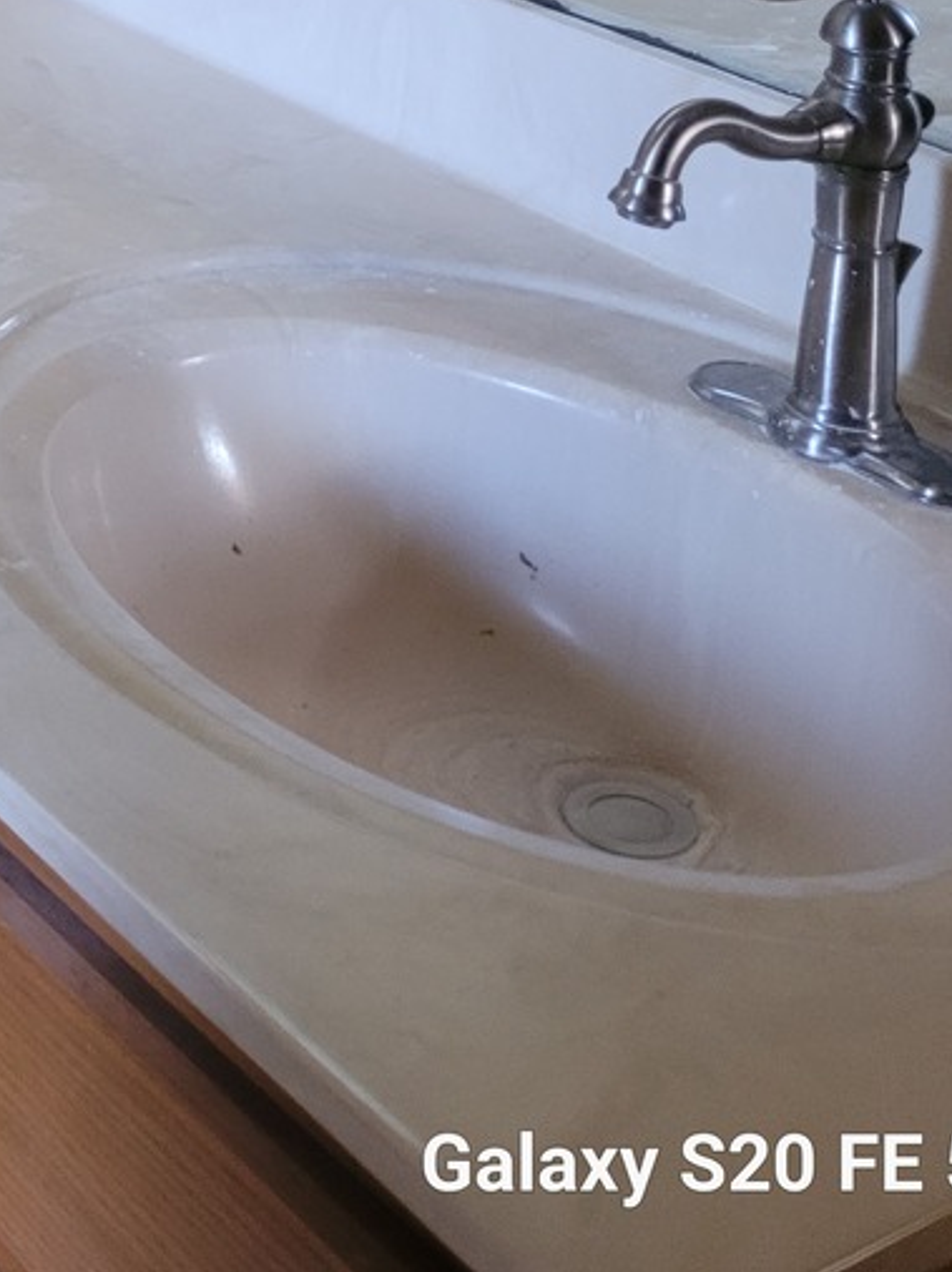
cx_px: -143
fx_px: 2716
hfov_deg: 18.9
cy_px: -415
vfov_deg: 23.1
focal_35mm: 74
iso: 400
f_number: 1.8
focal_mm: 5.4
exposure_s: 1/40
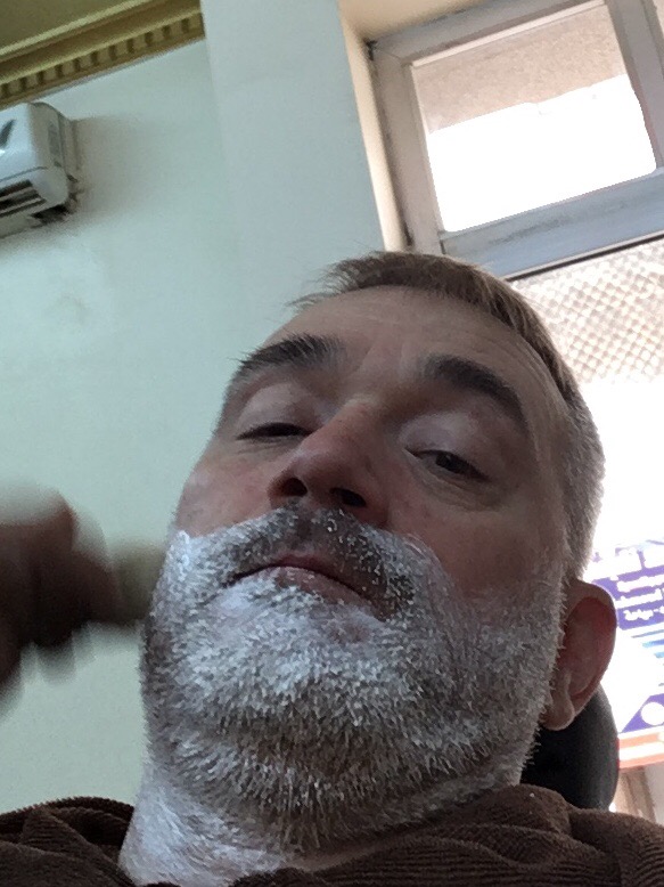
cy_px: 444
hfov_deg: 45.4
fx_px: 793
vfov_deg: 58.4
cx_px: 332
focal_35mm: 31
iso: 64
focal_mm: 2.15
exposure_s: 1/33
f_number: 2.4
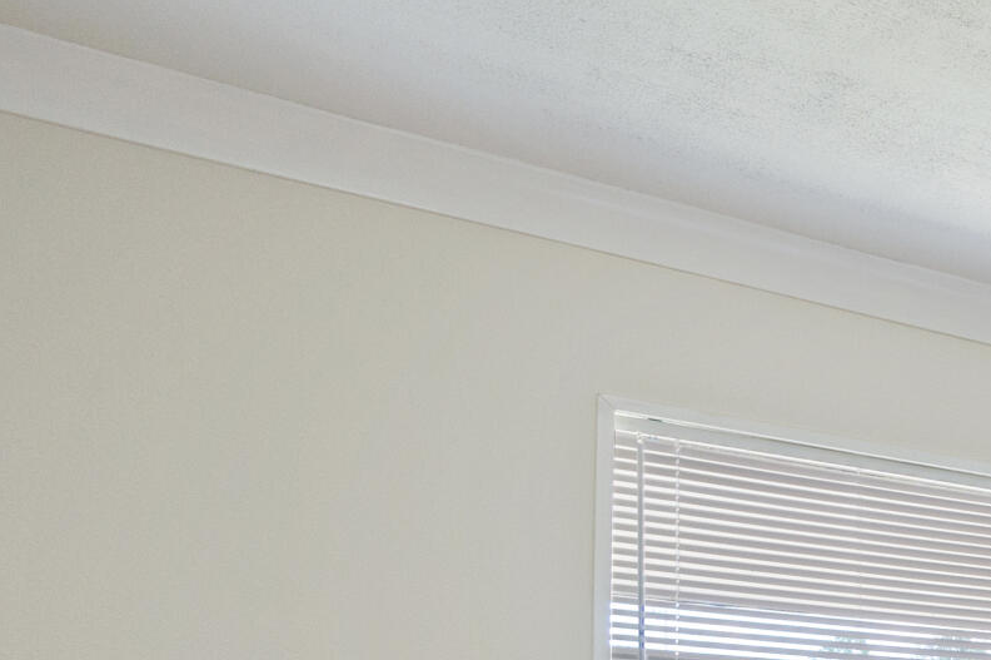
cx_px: 1725
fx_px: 1458
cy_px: 888
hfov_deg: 23.1
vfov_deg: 22.4
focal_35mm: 53
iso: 800
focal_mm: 14
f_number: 8
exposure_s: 1/50
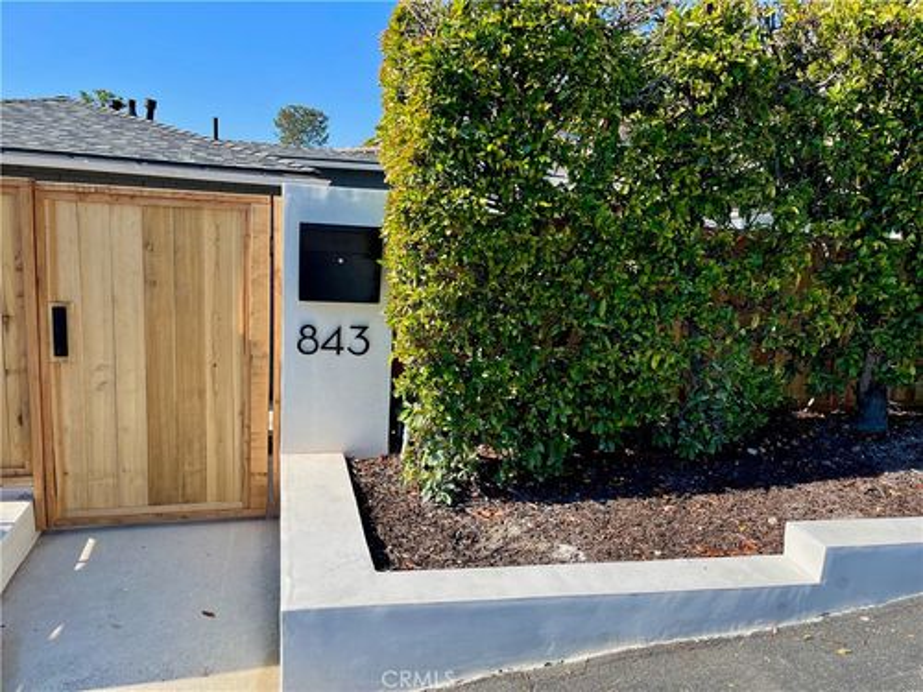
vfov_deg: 53.1
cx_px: 462
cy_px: 346
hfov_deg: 67.3
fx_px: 693
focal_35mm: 26
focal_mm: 5.1
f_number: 1.6
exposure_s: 1/1672
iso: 50
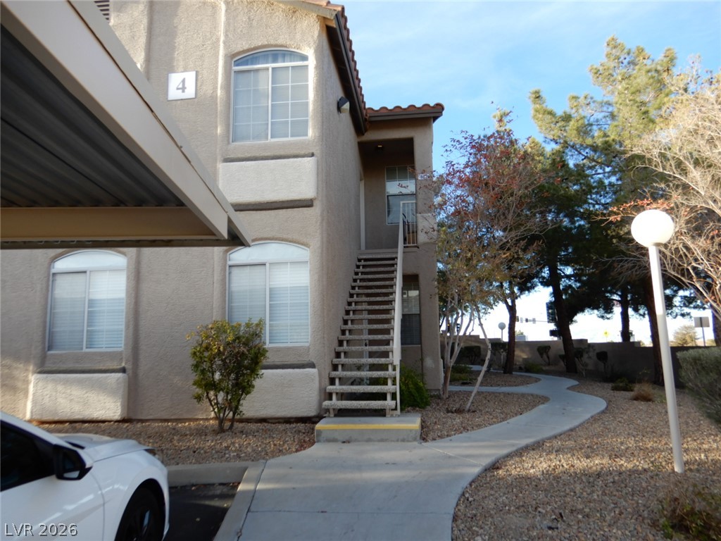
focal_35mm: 24
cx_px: 360
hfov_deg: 71.6
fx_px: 500
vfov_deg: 56.8
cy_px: 270
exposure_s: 1/200
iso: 80
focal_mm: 4.3
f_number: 3.4
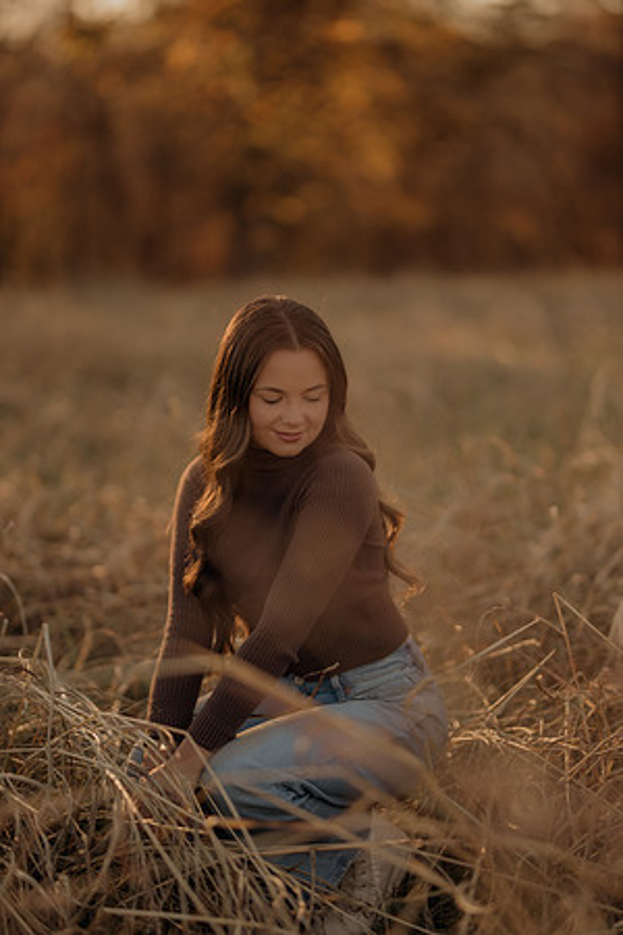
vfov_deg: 23.9
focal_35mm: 85
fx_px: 2206
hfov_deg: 16.1
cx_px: 312
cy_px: 468
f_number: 1.4
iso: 200
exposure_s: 1/1250
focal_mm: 85
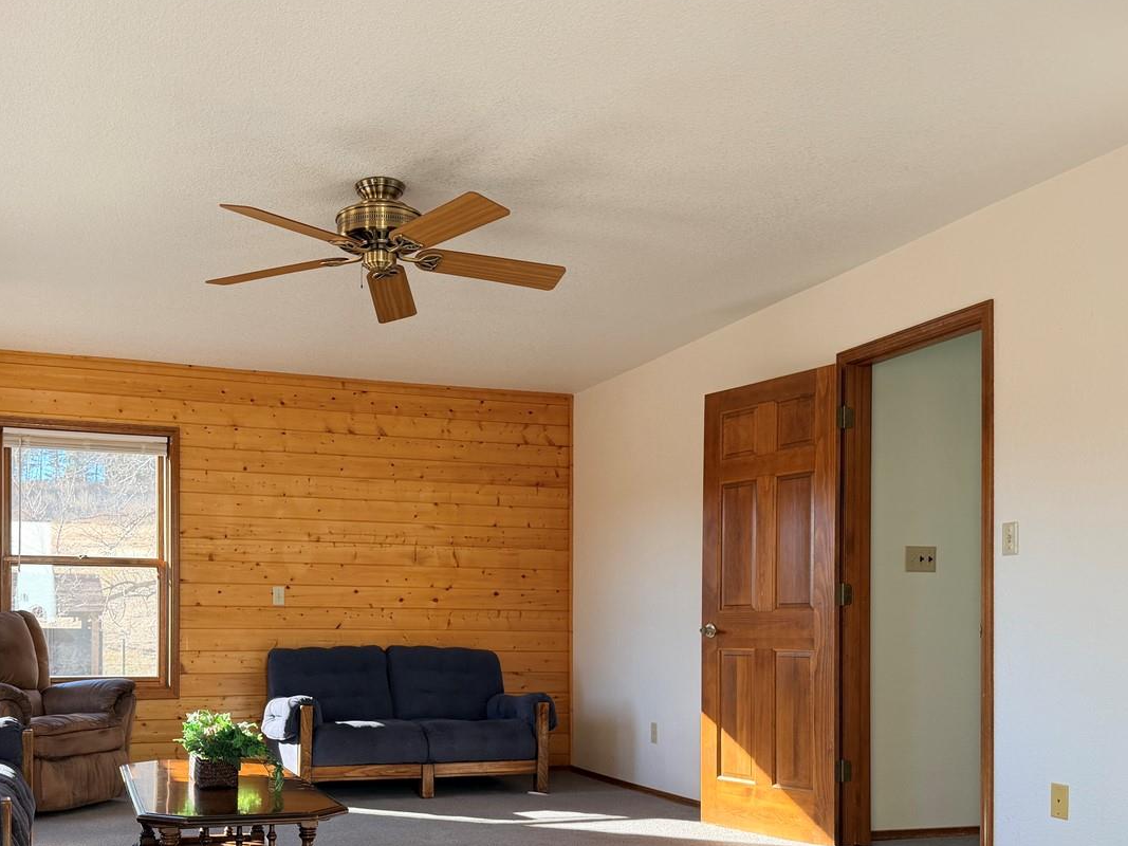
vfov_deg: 38.7
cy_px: 621
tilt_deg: +0.7
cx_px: 437
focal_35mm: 36
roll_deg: -0.1
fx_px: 1173
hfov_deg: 50.9
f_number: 1.78
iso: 80
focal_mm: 6.76
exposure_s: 1/176
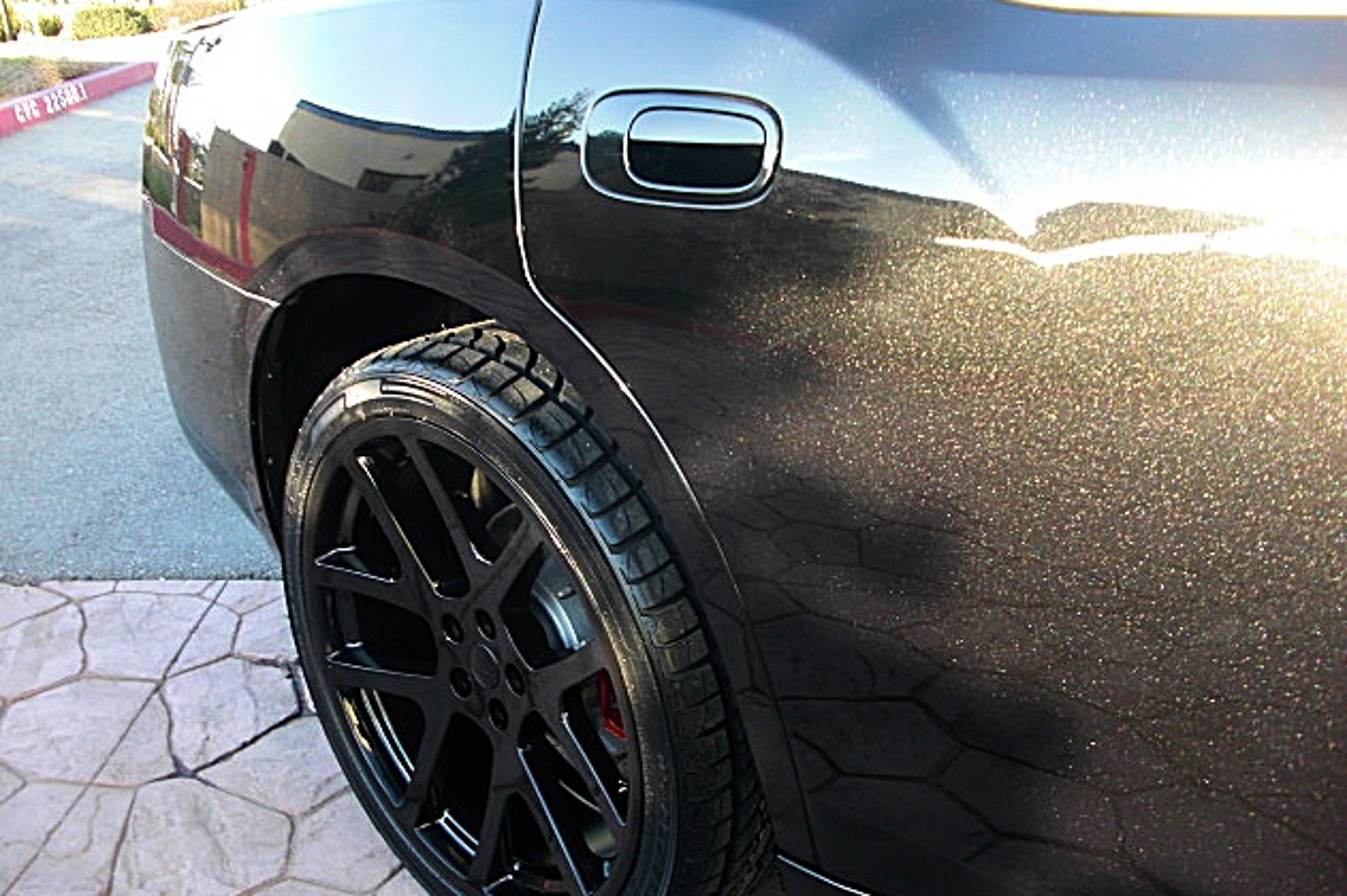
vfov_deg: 35.0
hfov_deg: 50.7
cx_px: 666
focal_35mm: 38
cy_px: 446
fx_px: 1421
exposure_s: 1/80
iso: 100
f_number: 2.8
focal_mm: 6.3
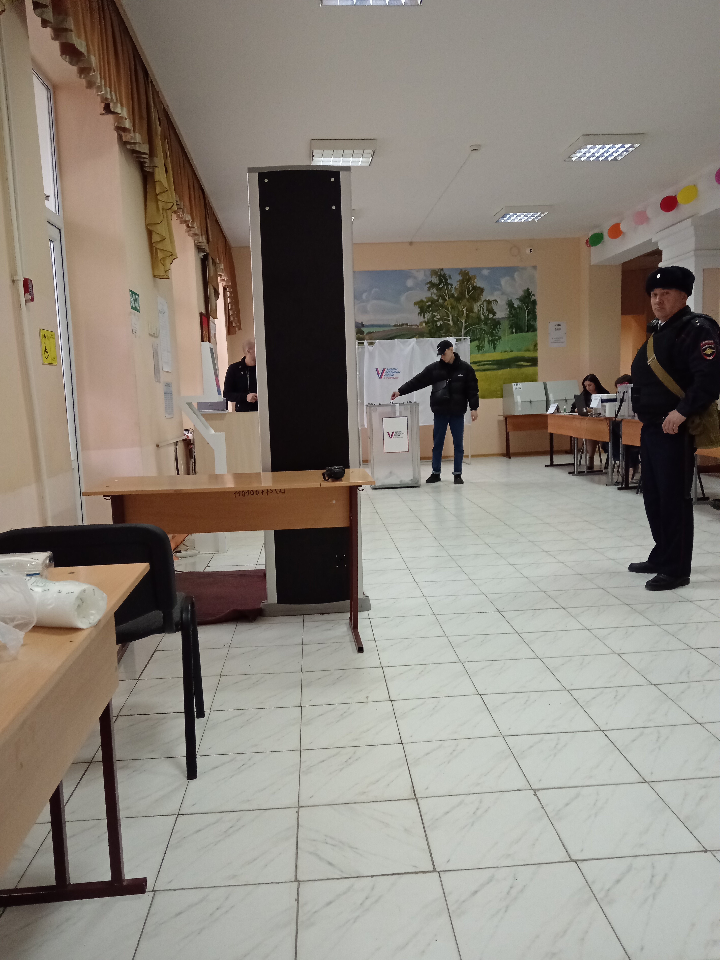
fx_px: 749
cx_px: 360
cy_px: 480
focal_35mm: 27
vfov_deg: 65.3
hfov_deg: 51.4
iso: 2267
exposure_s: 1/100
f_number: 1.9
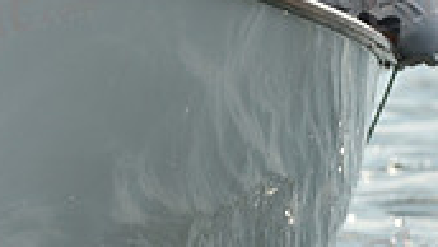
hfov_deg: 1.0
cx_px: 232
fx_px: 24579
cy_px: -129
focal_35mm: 2115
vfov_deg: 0.6
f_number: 8
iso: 250
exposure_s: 1/1000
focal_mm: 600
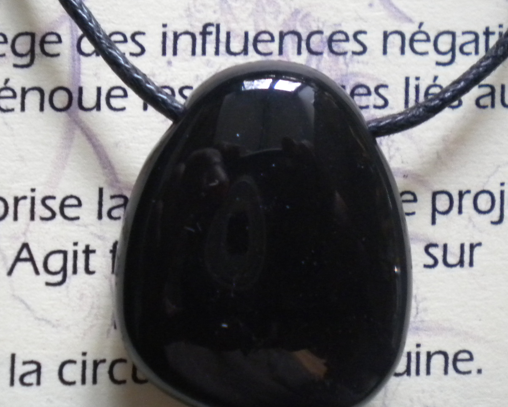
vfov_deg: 22.5
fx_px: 1022
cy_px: 201
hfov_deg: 27.9
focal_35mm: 68
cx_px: 231
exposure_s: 1/42.7
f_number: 3.5
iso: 400
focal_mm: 7.4
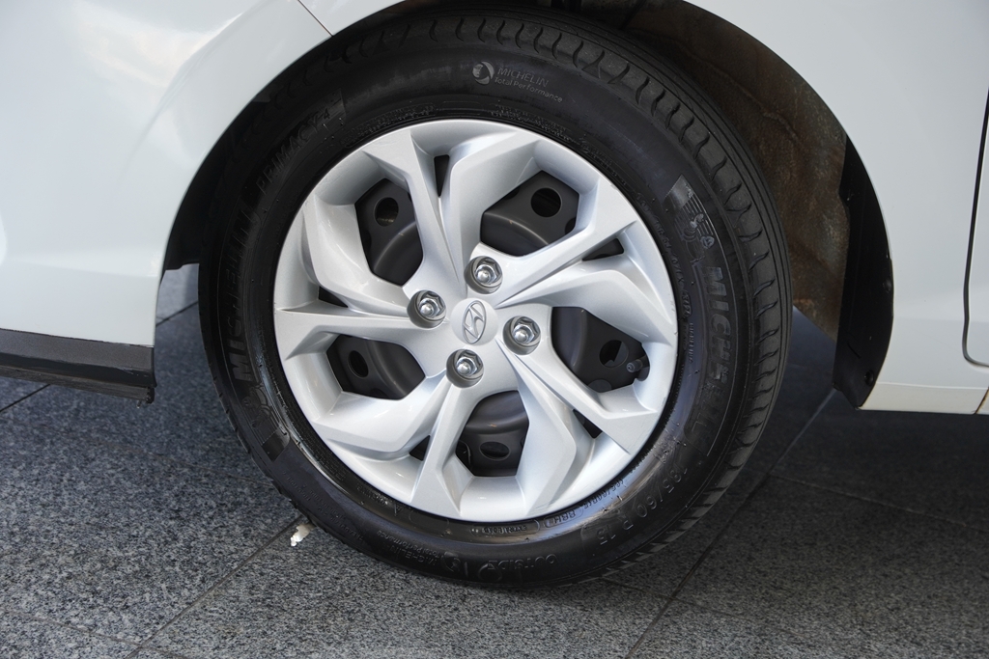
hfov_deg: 22.6
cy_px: 330
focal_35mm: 90
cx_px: 494
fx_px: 2473
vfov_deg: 15.2
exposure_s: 1/100
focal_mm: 60
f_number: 4
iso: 250
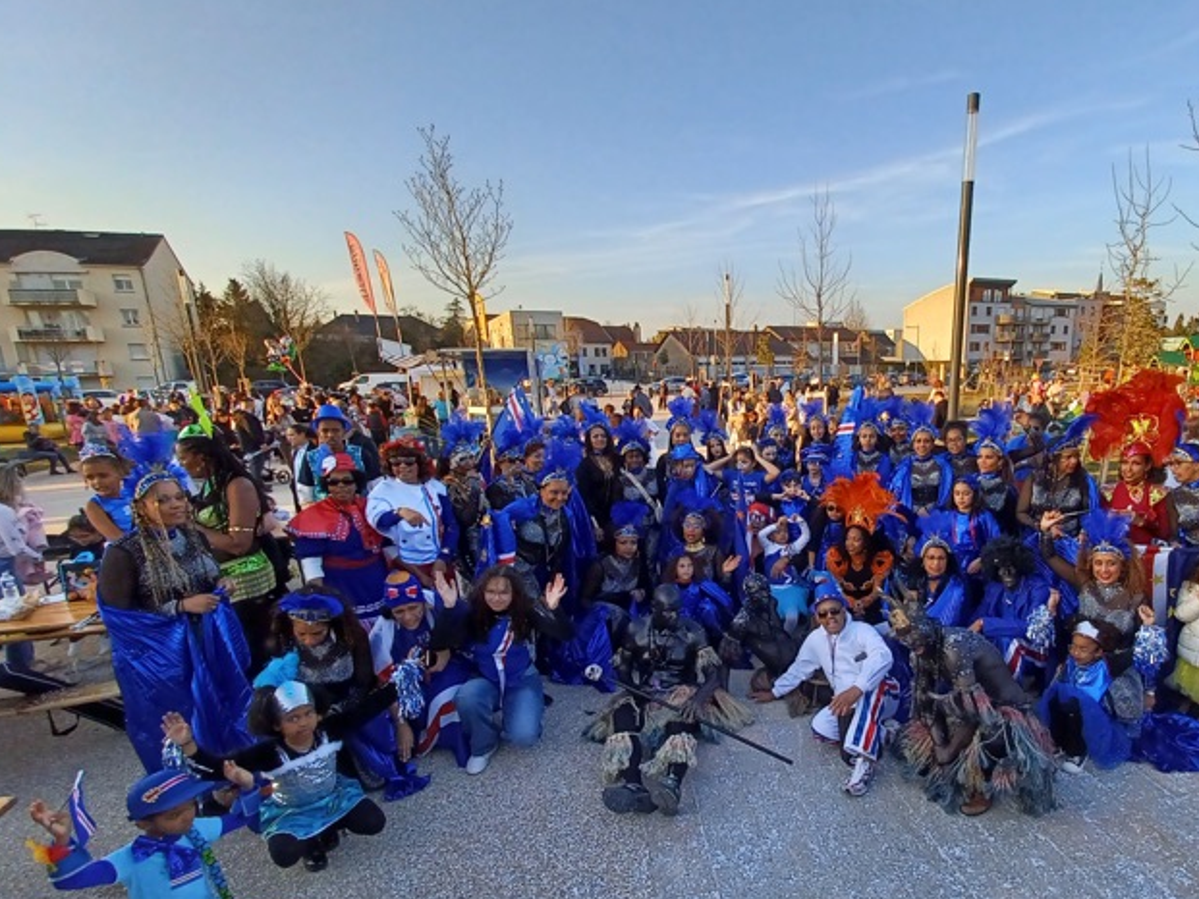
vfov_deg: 71.1
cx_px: 741
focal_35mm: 18
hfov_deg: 86.2
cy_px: 522
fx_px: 624
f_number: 2.2
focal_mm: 1.42
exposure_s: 1/405
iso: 40
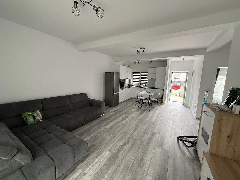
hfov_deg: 102.1
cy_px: 90
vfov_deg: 85.7
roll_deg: -1.9
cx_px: 120
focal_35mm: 14
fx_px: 97
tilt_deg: -6.2
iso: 200
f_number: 2.2
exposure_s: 1/99
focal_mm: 2.22
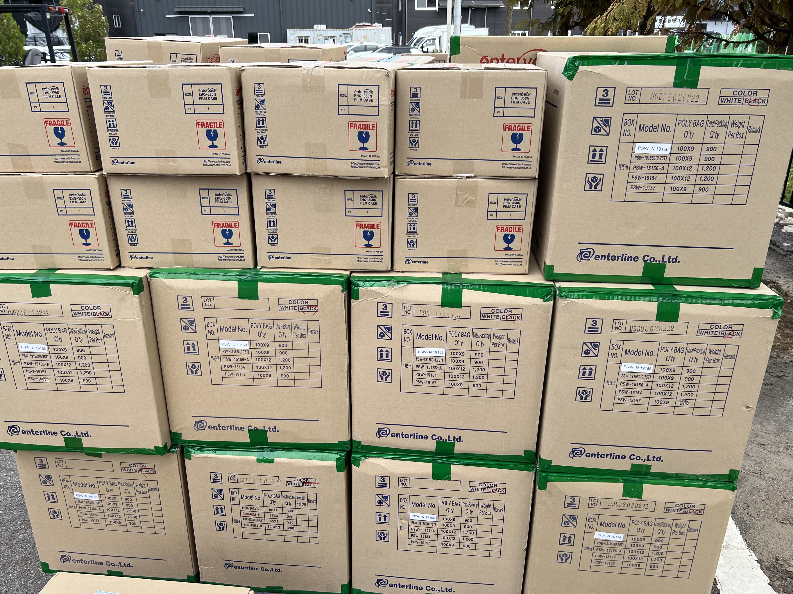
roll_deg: +0.6
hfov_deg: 61.6
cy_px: 321
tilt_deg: -21.4
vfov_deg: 48.2
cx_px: 371
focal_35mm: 29
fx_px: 664
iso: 50
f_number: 1.5
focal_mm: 5.7
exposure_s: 1/1669
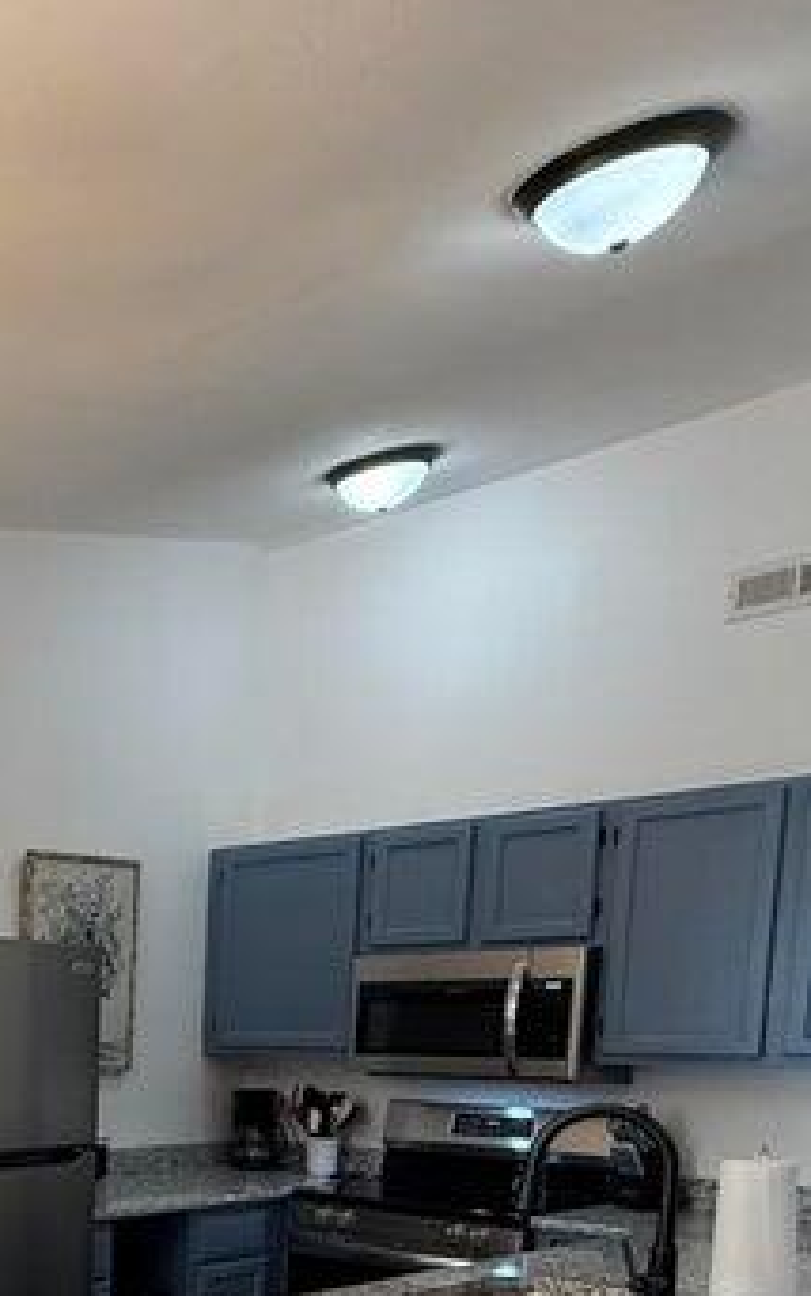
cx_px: -207
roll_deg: -0.3
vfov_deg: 47.1
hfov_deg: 28.9
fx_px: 1307
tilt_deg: -5.9
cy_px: 1182
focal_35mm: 37
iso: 250
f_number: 2.2
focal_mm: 2.22
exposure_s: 1/120
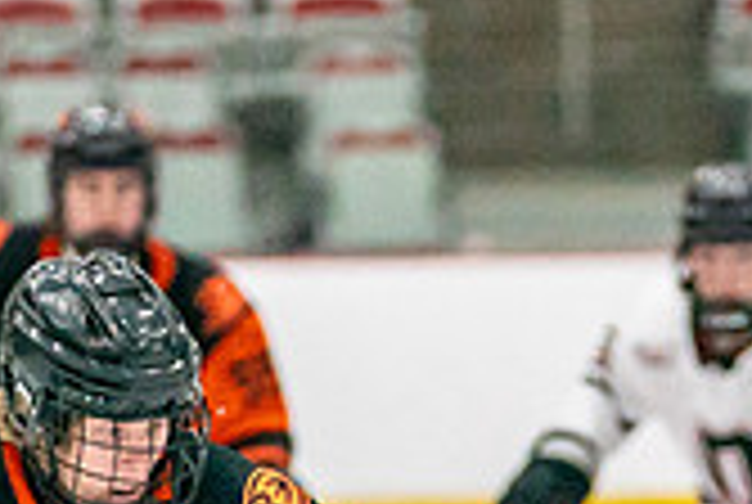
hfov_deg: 2.8
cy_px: 1085
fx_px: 15527
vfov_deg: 1.9
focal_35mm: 742
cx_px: 450
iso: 3200
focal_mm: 142
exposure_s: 1/1250
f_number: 2.8
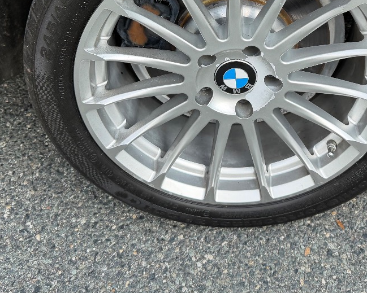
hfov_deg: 35.9
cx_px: 223
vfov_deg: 27.4
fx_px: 565
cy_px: -1
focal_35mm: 52
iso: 100
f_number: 1.78
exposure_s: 1/575
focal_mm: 6.76
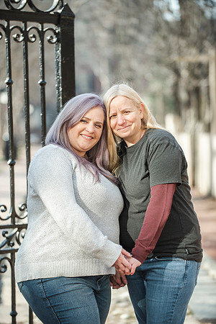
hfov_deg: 11.0
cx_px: 108
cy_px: 162
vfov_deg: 16.4
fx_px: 1125
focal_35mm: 125
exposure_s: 1/2000
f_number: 3.2
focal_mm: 125
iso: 640
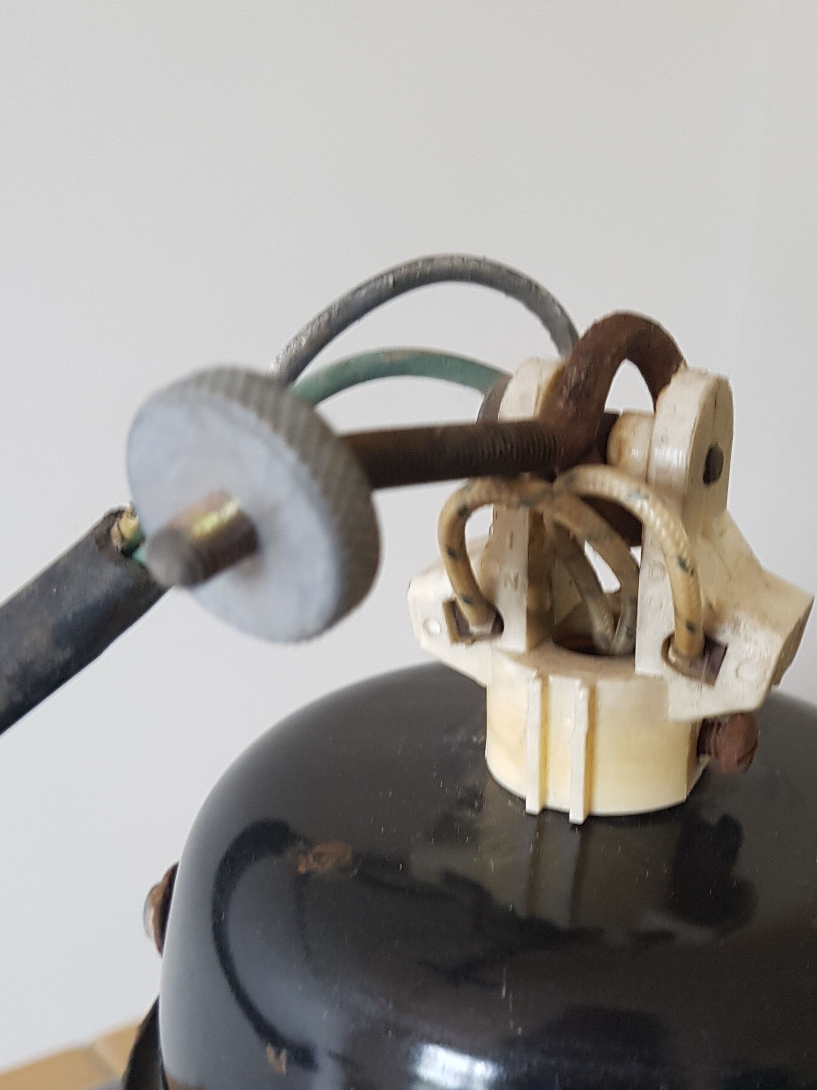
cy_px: 734
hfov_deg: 34.6
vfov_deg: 45.0
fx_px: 1290
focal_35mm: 41
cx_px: 579
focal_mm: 4.2
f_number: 1.7
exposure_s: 1/18
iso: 200
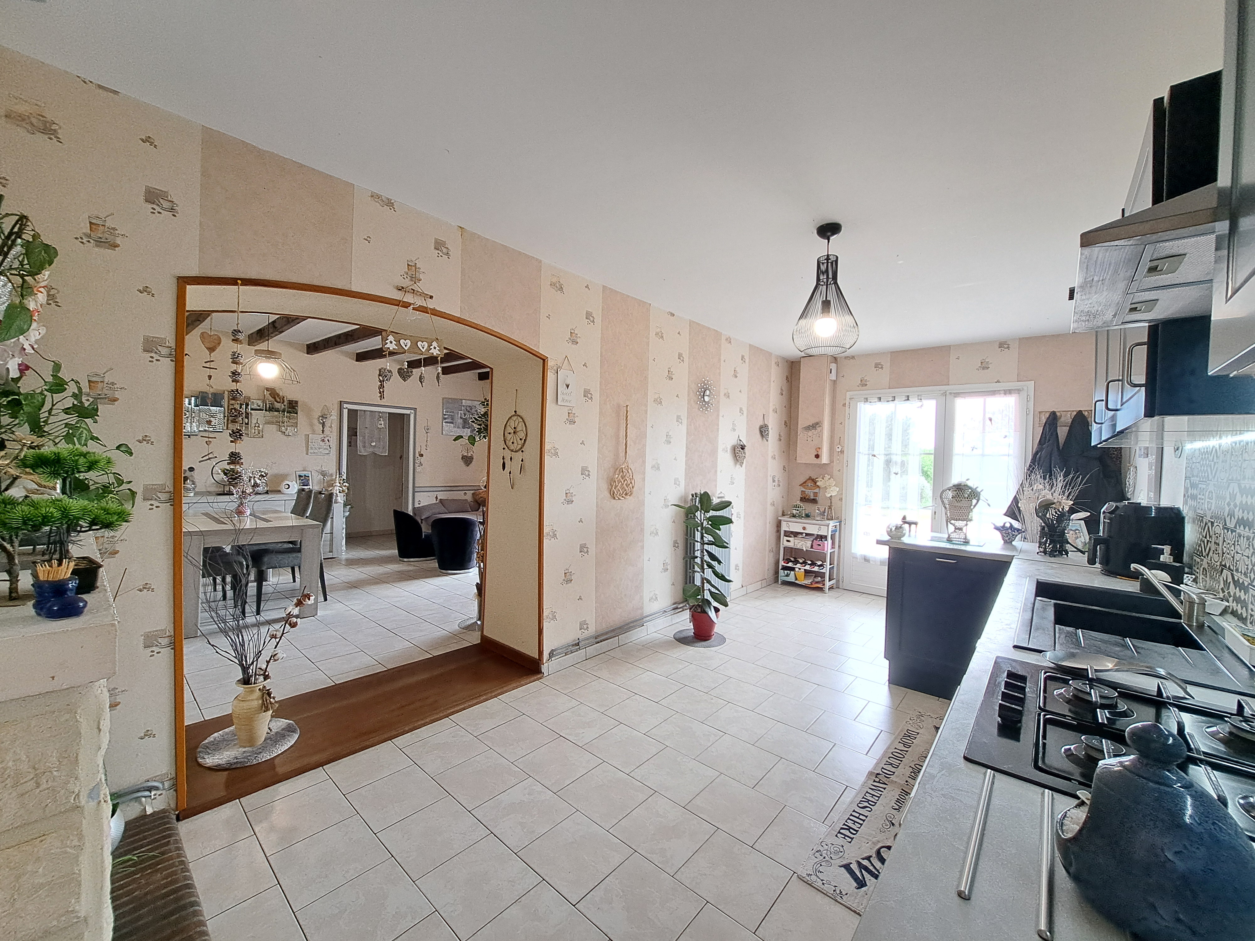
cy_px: 470
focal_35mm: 13
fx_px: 471
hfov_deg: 106.2
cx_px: 628
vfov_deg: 89.9
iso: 80
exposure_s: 1/50
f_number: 2.2
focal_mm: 1.74
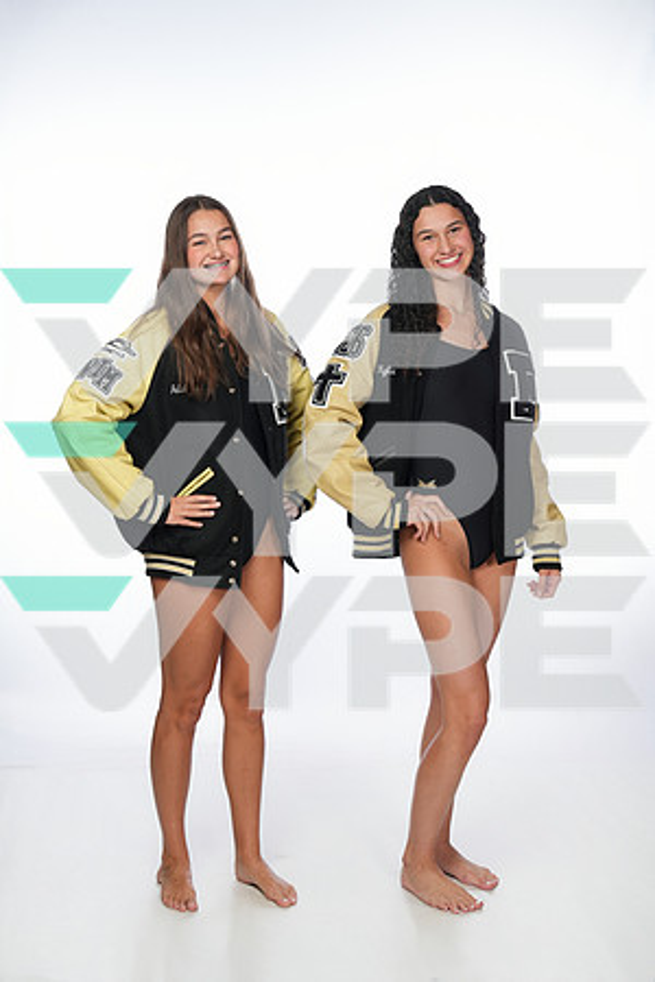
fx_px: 1392
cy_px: 491
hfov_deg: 26.5
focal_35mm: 51
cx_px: 328
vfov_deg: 38.9
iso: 640
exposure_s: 1/250
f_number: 7.1
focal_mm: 51
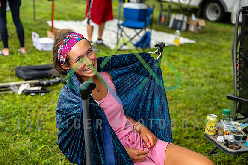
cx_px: 124
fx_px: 365
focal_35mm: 53
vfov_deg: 25.5
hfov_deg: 37.5
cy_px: 82
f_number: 3.2
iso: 1600
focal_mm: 53
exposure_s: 1/5000
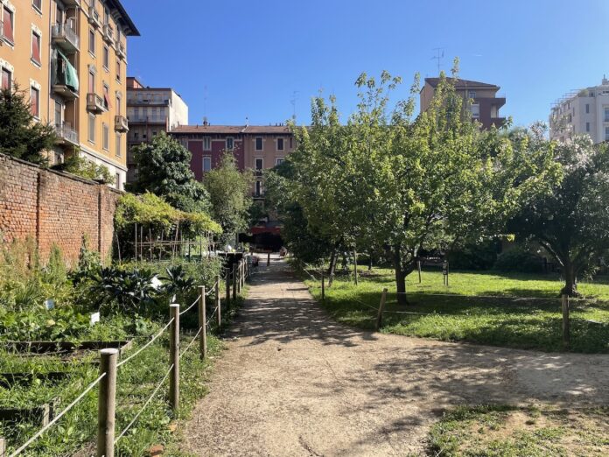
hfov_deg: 67.3
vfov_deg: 53.1
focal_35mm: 26
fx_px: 457
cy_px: 228
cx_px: 304
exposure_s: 1/2174
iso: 32
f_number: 1.6
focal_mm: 4.2
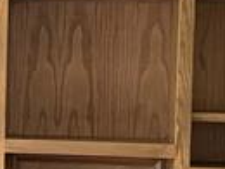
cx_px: -180
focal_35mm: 189
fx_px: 1231
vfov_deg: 7.9
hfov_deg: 9.9
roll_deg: -1.0
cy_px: 98
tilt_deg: -2.1
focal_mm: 6.76
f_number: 1.78
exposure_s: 1/175
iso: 200
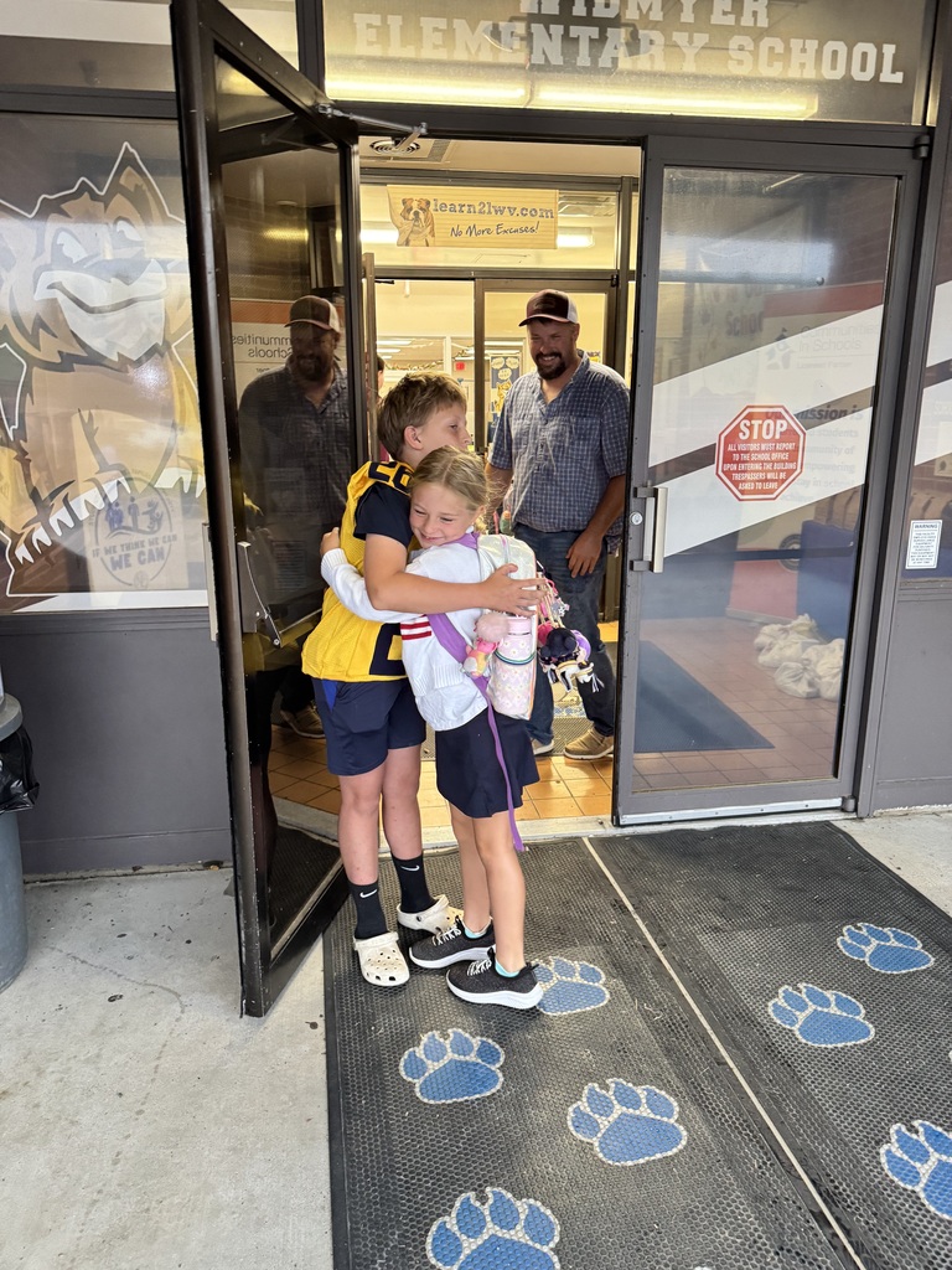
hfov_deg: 56.8
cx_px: 476
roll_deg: +0.5
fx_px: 880
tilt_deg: -15.0
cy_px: 635
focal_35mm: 24
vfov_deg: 71.6
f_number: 1.78
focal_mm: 6.76
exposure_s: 1/60
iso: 400
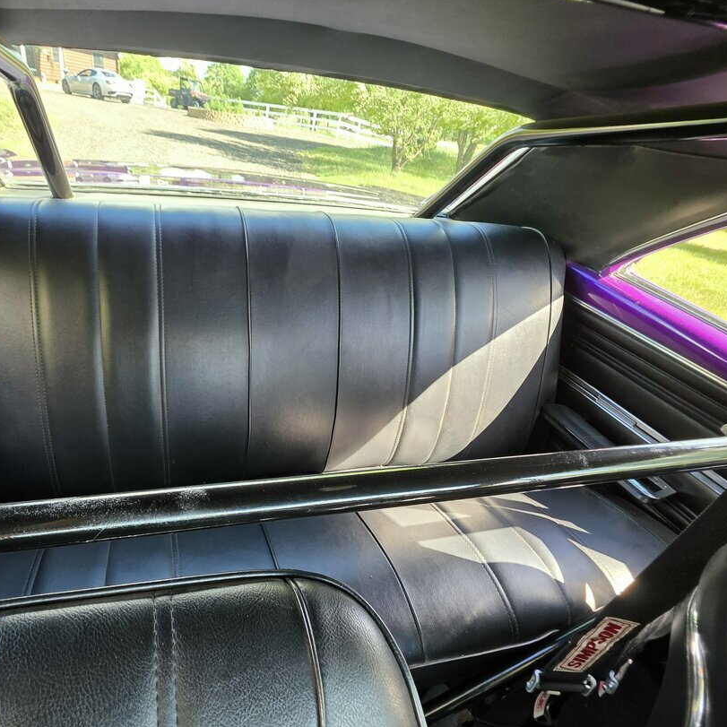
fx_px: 404
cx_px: 257
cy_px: 394
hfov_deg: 81.8
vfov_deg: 83.8
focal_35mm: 17
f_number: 1.9
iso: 100
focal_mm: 2.2
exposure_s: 1/120
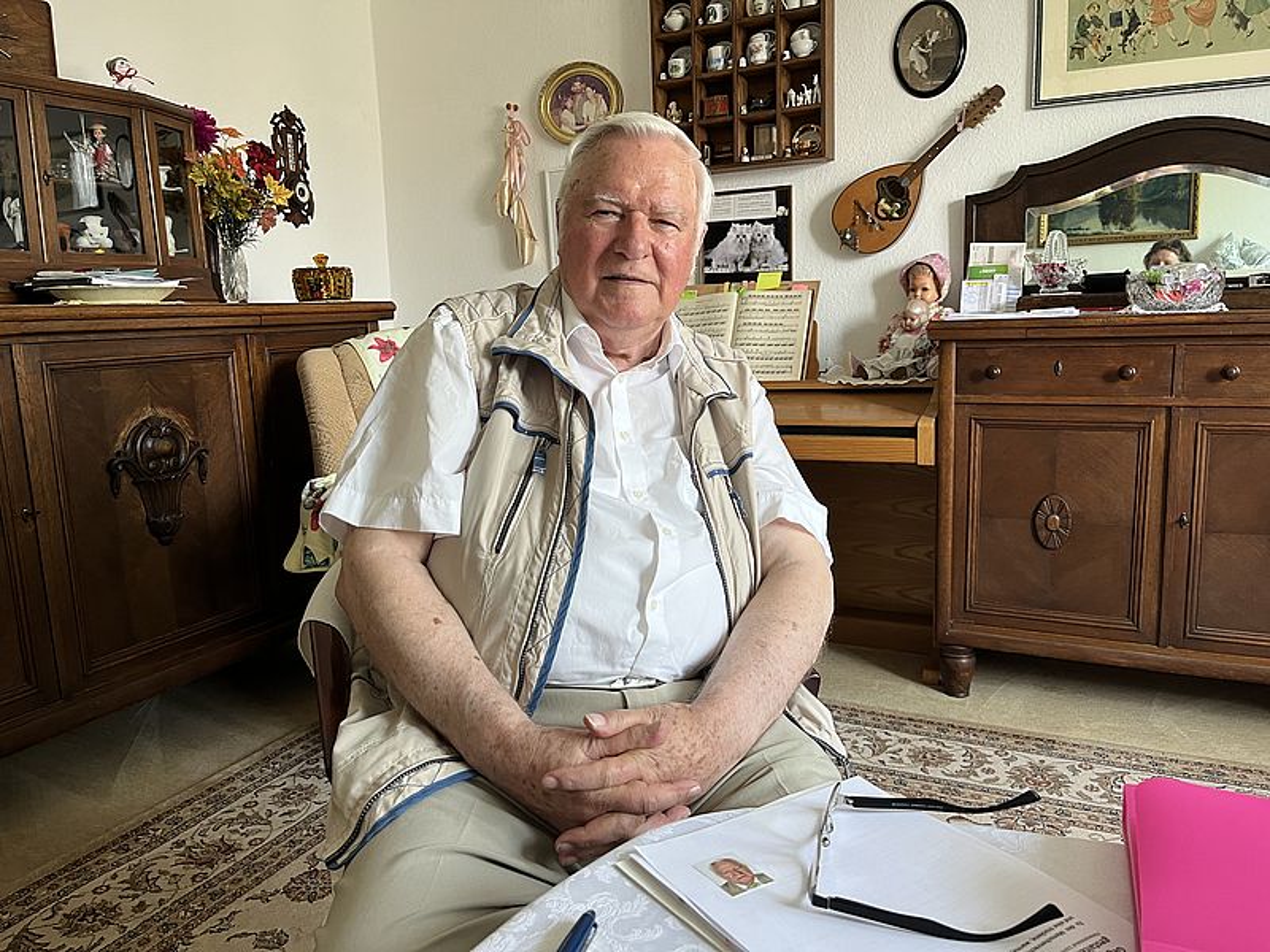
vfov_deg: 53.1
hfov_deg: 67.3
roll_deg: +2.0
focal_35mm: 26
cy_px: 476
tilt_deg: -9.4
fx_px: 954
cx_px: 635
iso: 125
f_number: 1.6
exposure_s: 1/63
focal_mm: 5.1
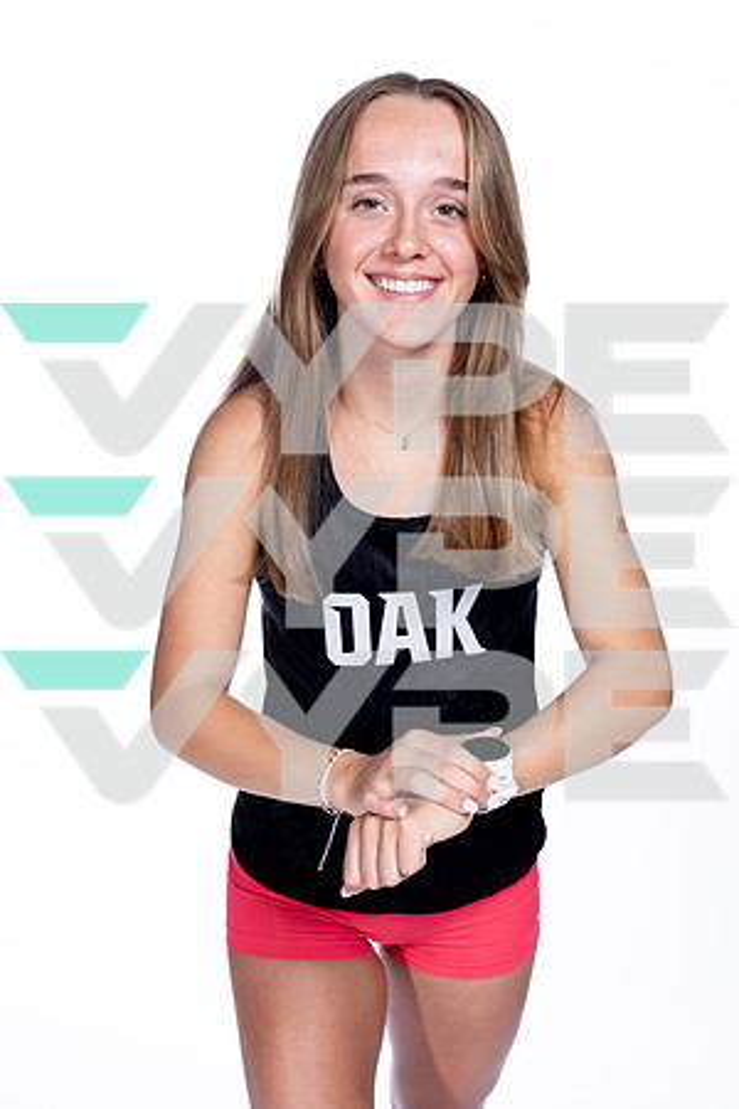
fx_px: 1724
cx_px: 370
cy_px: 554
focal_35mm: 56
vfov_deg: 35.6
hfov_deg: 24.2
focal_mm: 56
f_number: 5.6
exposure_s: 1/250
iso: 100
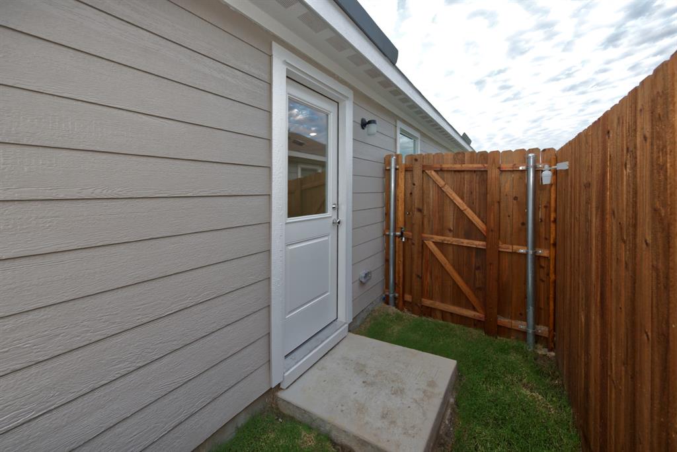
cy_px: 226
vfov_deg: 81.3
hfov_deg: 104.2
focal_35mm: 14
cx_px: 338
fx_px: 263
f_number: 5.6
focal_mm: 14
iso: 500
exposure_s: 1/125
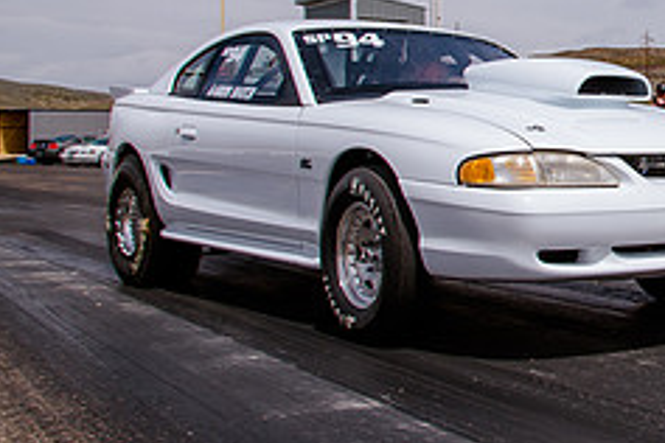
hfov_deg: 30.9
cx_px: 699
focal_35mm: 59
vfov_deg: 22.8
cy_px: 109
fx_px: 1090
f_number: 10
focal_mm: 24
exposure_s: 1/500
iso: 200
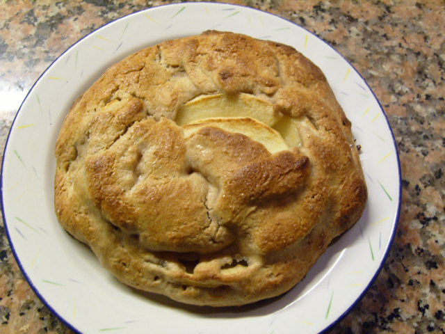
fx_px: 450
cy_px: 167
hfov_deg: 52.6
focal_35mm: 35
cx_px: 222
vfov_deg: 40.7
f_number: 2.8
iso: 200
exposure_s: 1/20
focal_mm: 7.4
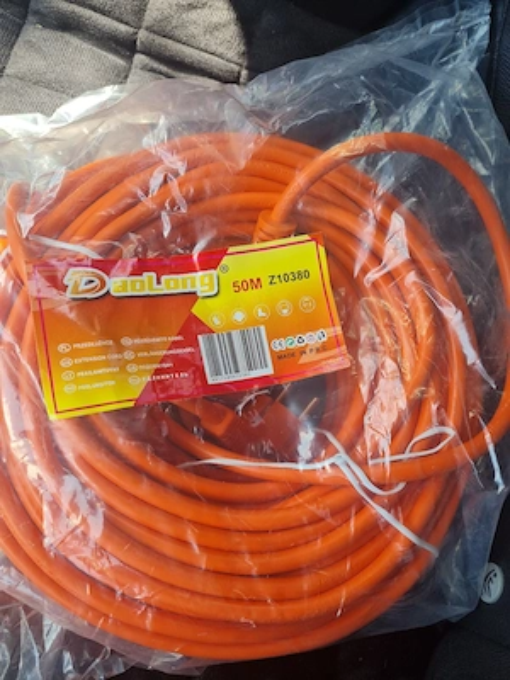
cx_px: 255
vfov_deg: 67.3
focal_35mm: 26
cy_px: 340
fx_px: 511
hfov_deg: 53.1
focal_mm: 5.4
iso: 50
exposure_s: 1/143
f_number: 1.8
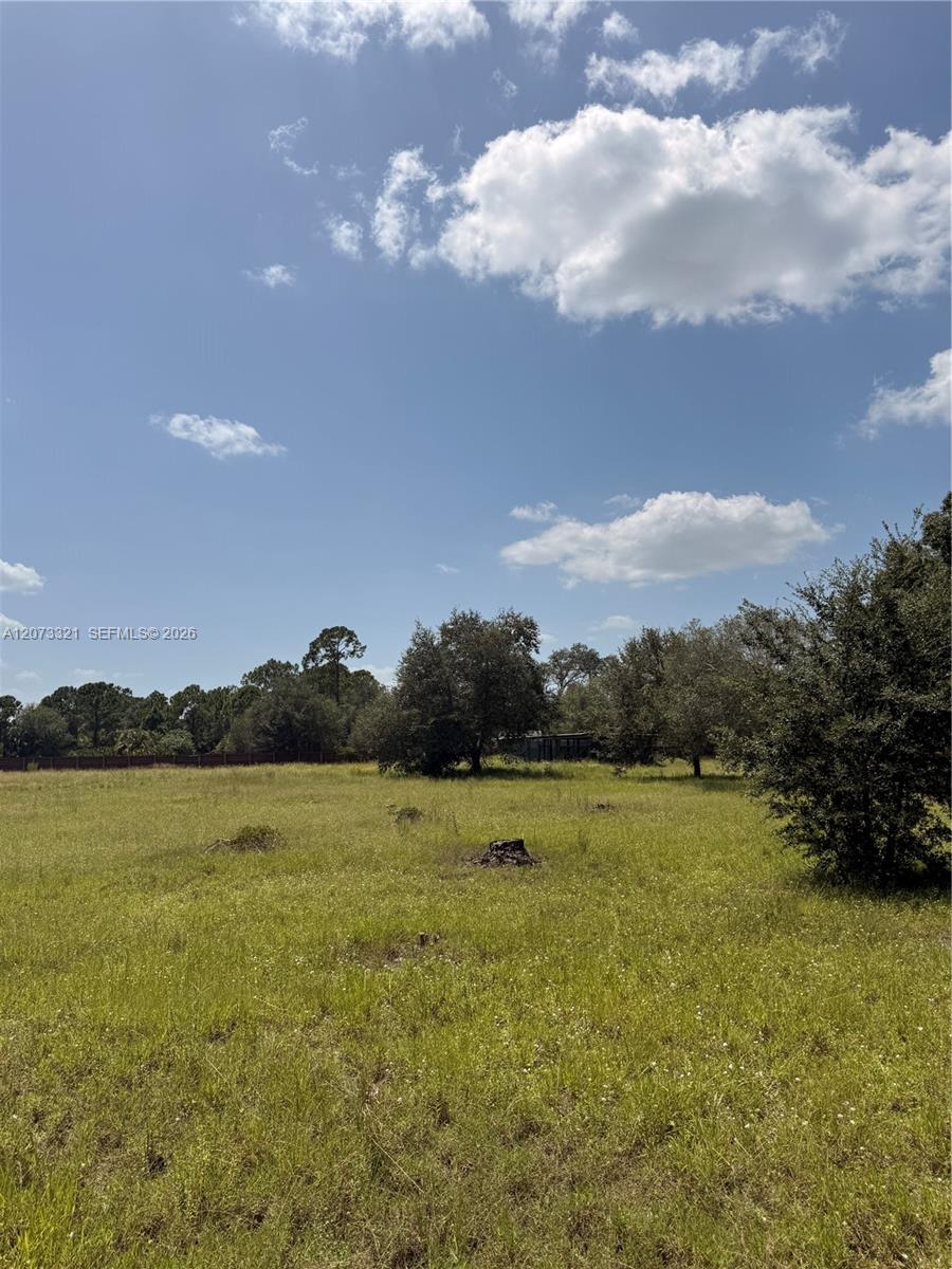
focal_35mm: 24
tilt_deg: +7.7
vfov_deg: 71.6
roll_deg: +1.2
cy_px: 634
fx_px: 880
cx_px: 476
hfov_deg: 56.8
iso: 80
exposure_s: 1/9091
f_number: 1.78
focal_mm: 6.76
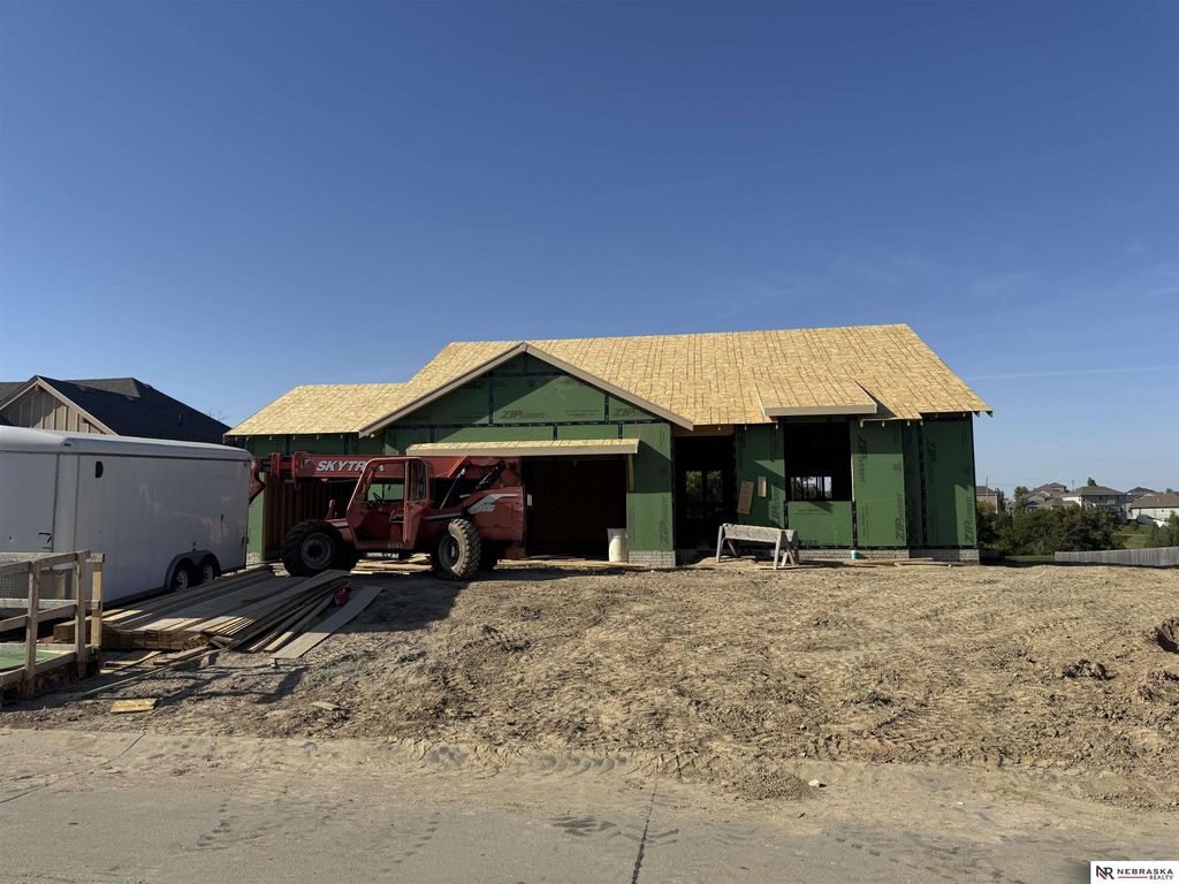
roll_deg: +0.3
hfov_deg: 71.6
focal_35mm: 24
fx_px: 817
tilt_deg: +5.0
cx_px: 590
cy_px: 442
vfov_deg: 56.8
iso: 80
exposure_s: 1/5814
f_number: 1.78
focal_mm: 6.76
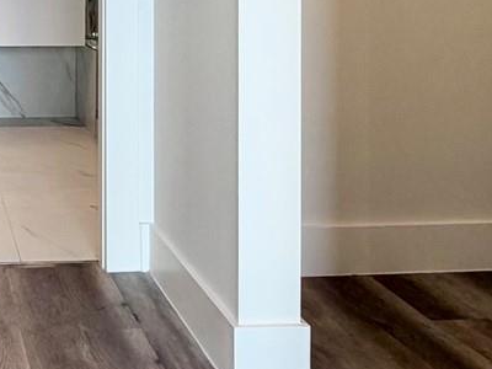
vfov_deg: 24.4
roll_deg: +0.6
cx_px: -18
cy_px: -36
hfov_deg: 31.3
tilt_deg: +0.7
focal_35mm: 56
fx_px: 796
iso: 64
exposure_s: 1/120
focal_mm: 2.22
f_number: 2.2
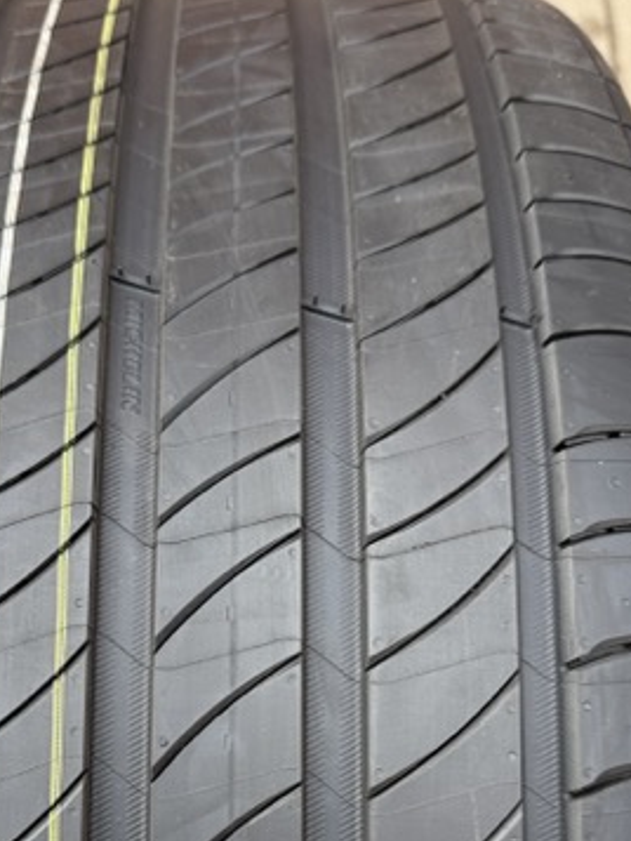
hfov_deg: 33.4
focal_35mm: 43
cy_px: 624
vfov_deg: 42.6
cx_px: 233
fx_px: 1044
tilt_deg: -69.8
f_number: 1.78
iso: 100
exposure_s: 1/317
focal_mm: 6.76
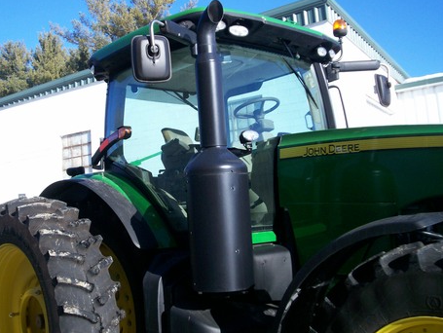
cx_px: 180
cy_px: 142
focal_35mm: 43
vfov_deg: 33.6
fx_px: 551
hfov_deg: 43.6
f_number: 4.5
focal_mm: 5.9
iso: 100
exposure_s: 1/435
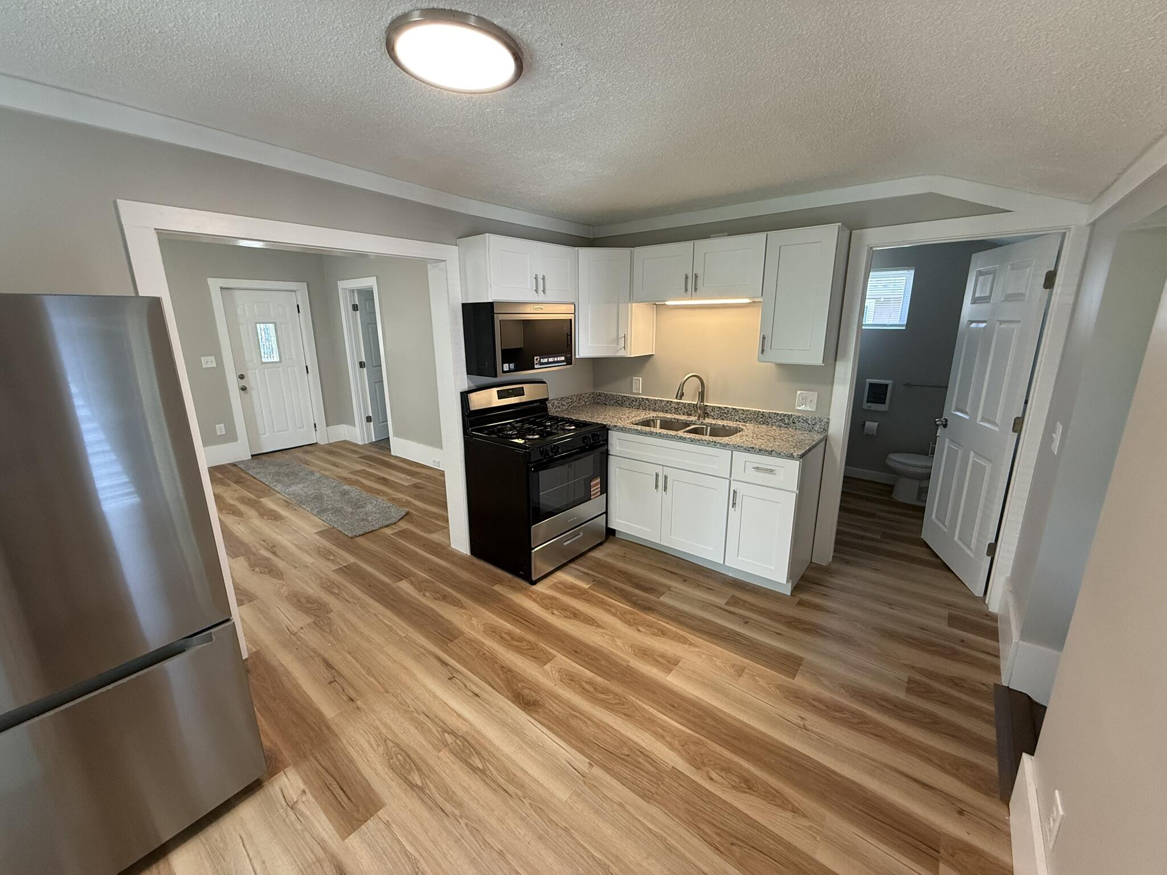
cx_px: 584
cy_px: 438
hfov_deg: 102.1
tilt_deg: -13.4
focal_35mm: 14
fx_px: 472
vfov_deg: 85.7
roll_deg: +0.6
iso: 320
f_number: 2.2
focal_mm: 2.22
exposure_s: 1/120
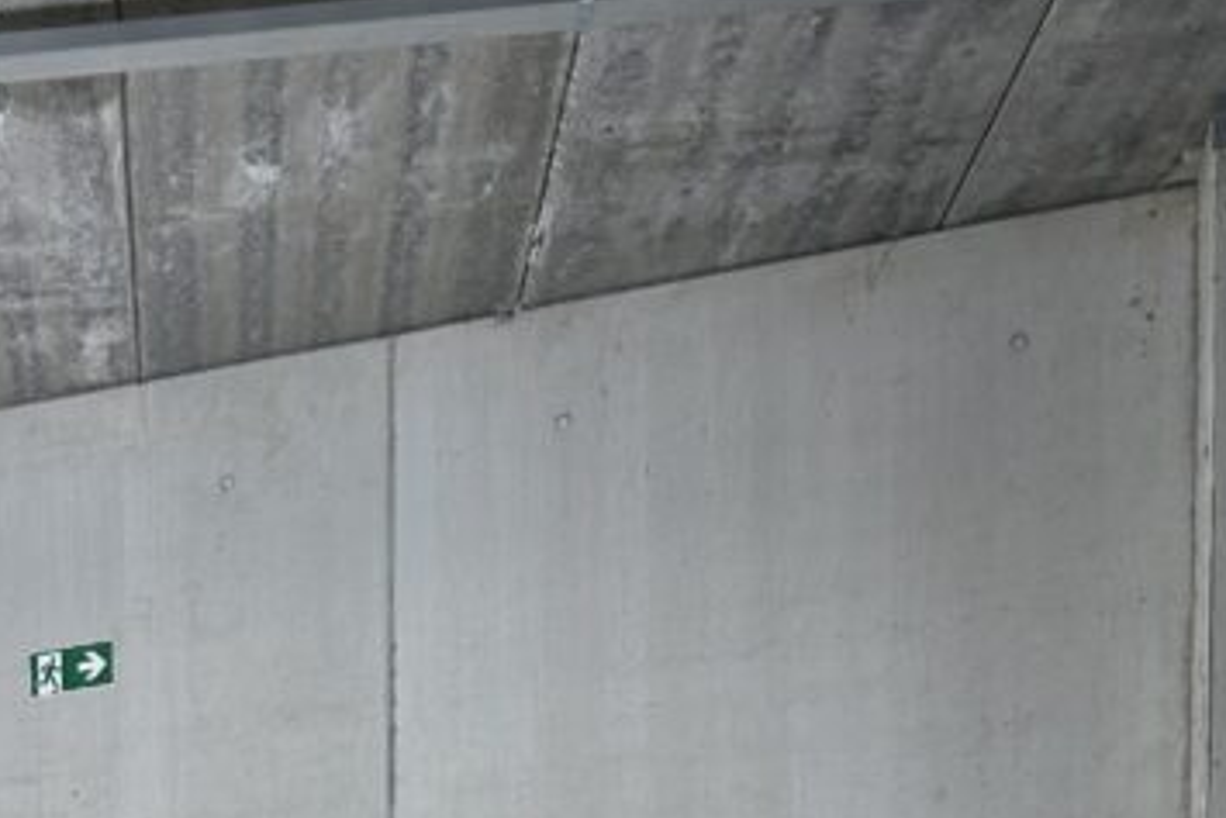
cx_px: -14
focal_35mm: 78
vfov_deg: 14.1
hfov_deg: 24.7
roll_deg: +0.2
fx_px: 2657
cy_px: 1743
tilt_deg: -2.1
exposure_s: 1/100
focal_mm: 5.7
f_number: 1.5
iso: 40
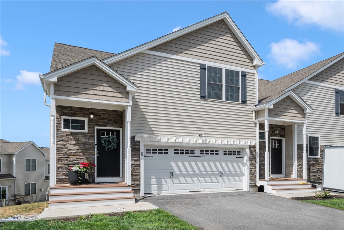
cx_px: 172
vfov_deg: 53.2
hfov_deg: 73.7
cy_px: 115
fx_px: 229
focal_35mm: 24
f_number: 14
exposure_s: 1/200
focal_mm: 16
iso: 400
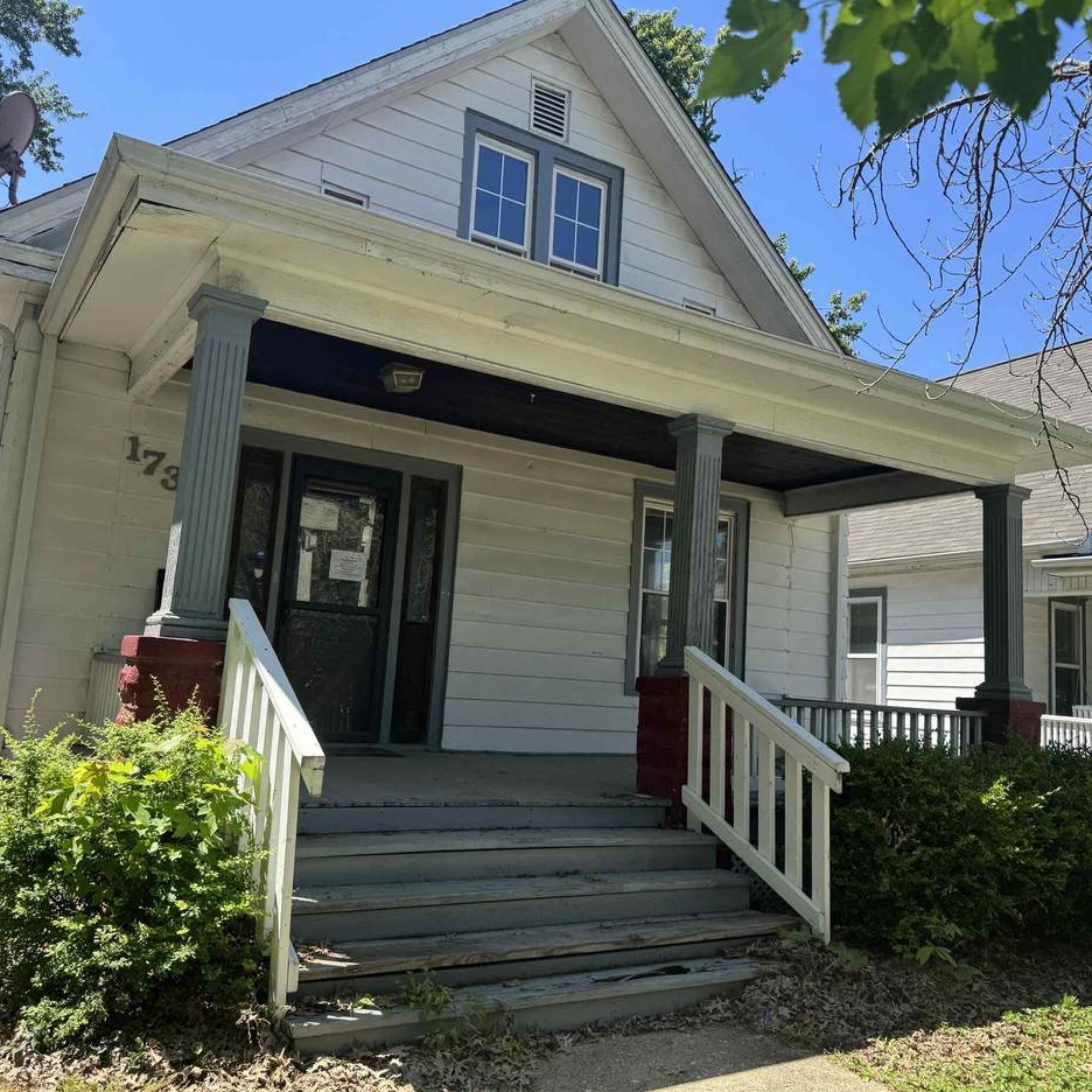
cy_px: 545
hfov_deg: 55.6
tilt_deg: +9.8
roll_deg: -2.4
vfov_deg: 55.6
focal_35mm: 29
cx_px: 572
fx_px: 1035
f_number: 1.78
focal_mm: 6.76
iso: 80
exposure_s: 1/1366
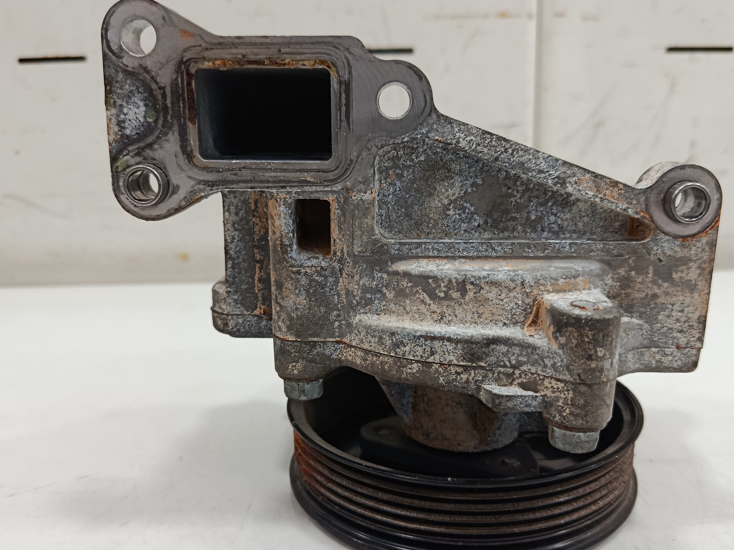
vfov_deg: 46.8
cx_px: 373
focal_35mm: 30
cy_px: 293
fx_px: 636
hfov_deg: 60.0
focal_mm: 5.24
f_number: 1.7
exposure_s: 1/50
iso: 608
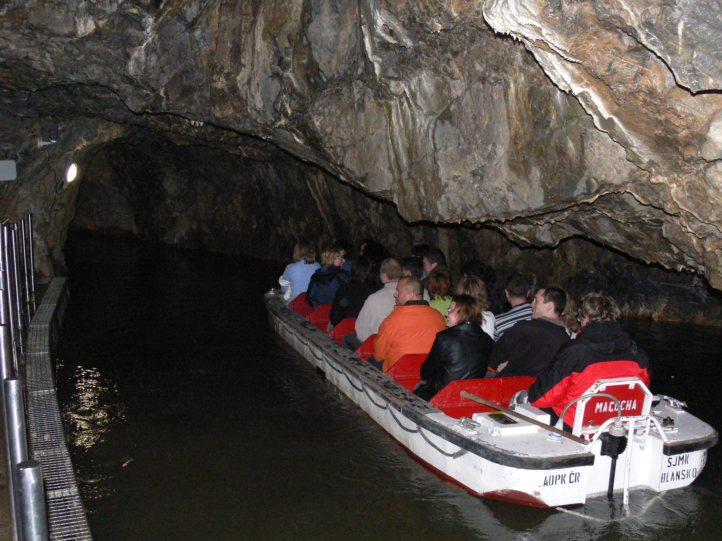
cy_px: 285
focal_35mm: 39
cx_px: 386
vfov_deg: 36.8
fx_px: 813
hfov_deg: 47.8
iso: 320
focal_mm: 7.4
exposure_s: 1/30
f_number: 2.8
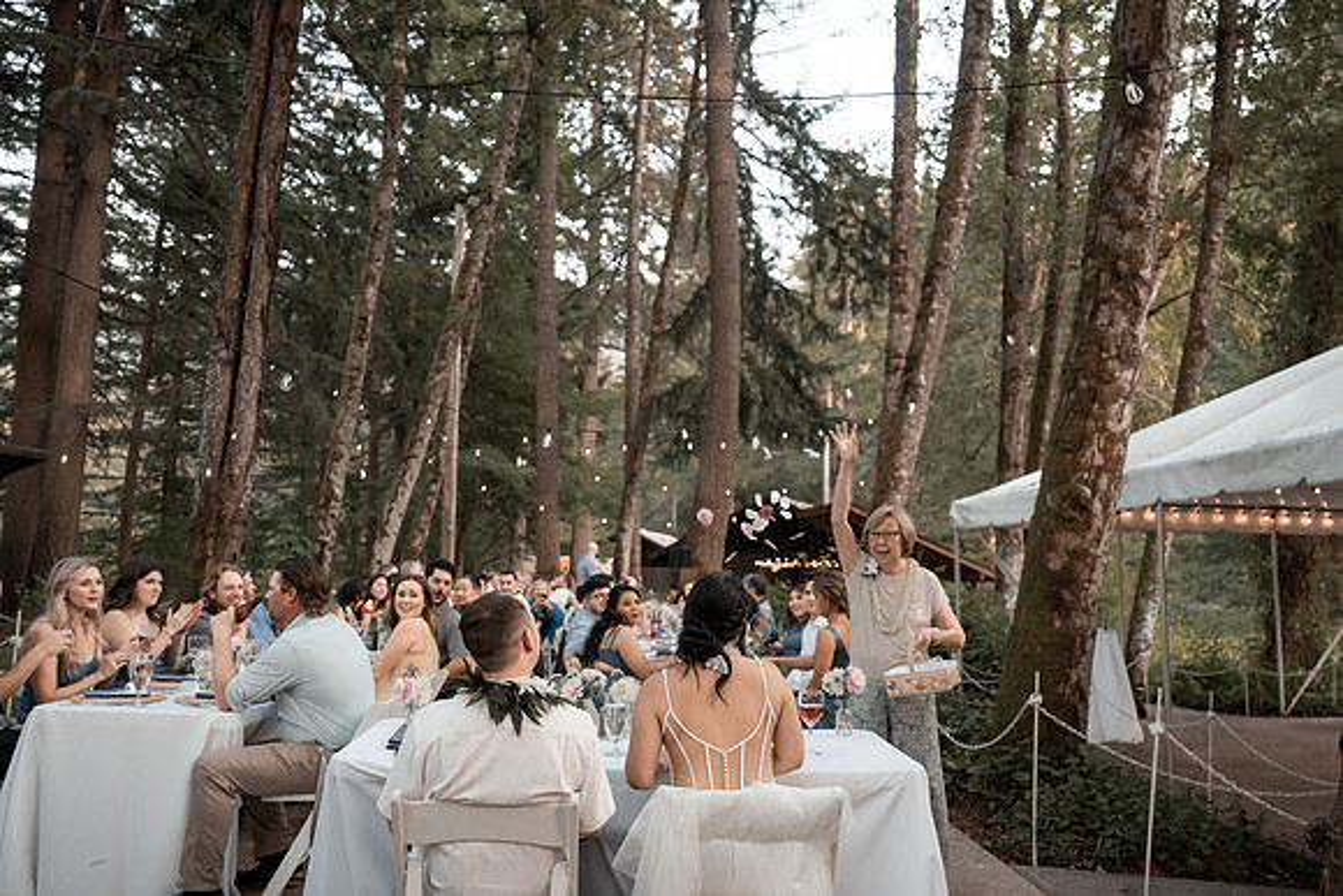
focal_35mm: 27
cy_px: 445
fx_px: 989
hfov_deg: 68.3
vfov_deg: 48.7
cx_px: 711
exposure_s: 1/640
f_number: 2.8
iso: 1000
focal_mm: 24
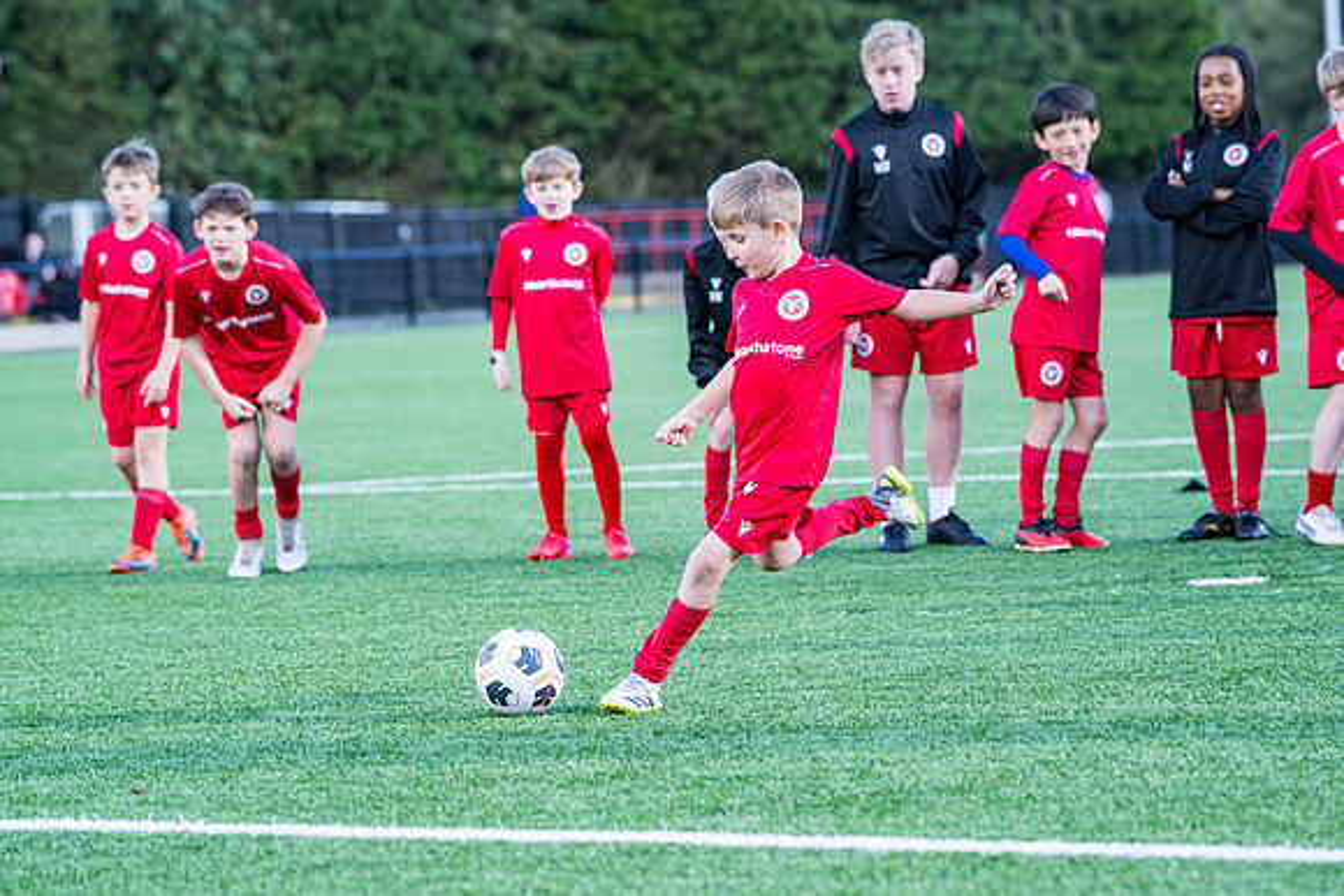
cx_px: 651
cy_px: 448
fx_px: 5196
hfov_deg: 14.7
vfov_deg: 9.9
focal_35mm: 139
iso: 400
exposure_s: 1/500
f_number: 4
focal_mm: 135
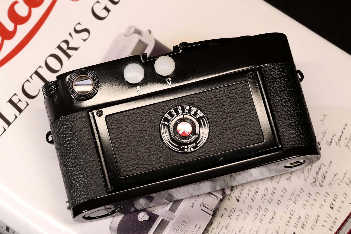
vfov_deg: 9.0
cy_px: 117
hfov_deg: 13.5
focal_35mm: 152
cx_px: 176
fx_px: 1482
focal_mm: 100
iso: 640
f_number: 8
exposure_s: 1/100
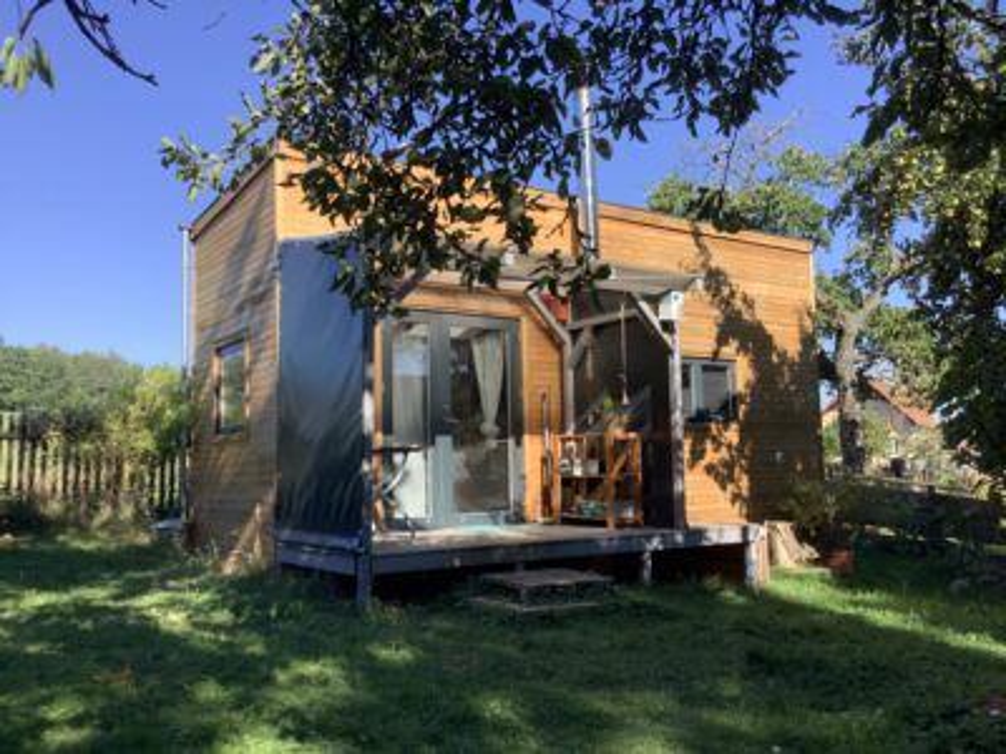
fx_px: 901
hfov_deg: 58.4
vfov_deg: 45.4
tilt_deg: +4.4
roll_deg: +0.8
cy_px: 377
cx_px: 503
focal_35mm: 31
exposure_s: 1/473
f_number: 2.4
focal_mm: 3.3
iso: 25
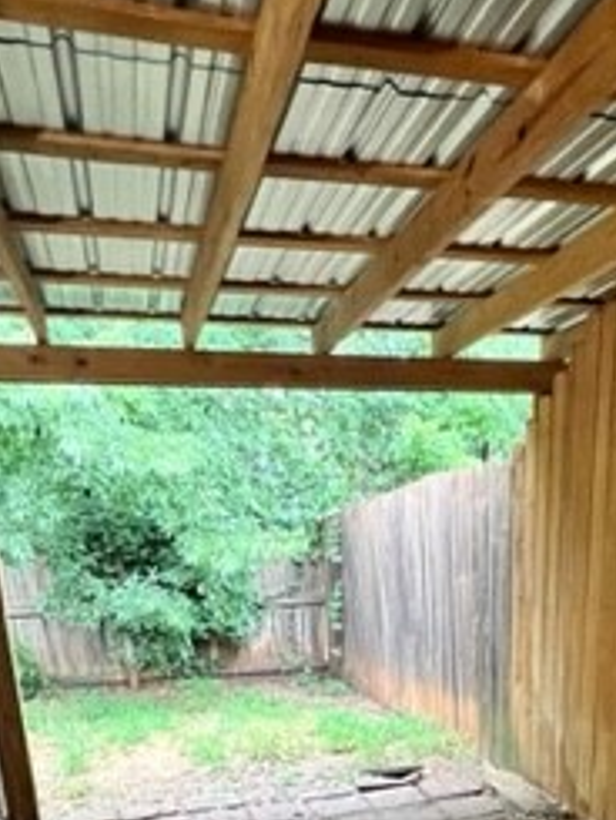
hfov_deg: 41.2
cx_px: 422
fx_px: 806
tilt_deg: -19.8
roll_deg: +1.2
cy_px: 783
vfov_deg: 46.8
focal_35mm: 34
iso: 640
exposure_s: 1/60
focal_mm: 1.57
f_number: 1.8
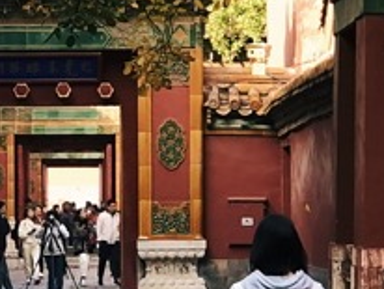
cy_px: 190
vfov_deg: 4.2
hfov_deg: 5.6
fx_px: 3932
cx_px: 82
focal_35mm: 354
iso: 40
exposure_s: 1/120
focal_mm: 6.6
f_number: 2.8
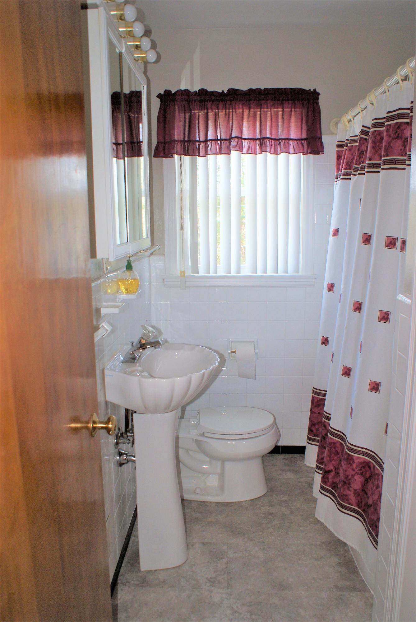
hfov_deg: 43.7
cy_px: 311
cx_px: 208
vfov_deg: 61.9
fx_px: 519
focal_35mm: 30
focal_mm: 20
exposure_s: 1/60
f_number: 5.6
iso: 400
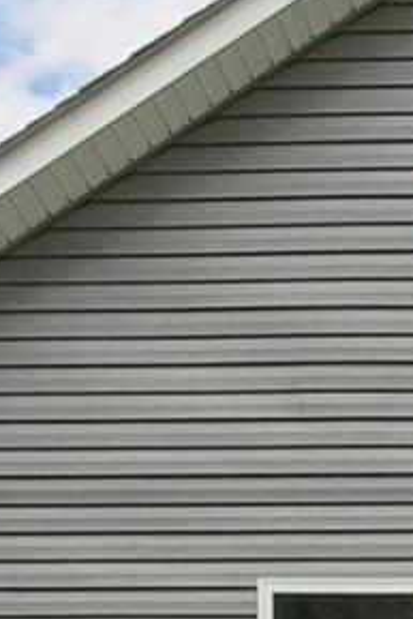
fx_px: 2681
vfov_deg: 12.6
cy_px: 866
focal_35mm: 156
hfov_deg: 8.2
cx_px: 924
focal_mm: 8.4
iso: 100
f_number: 2.8
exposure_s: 1/160
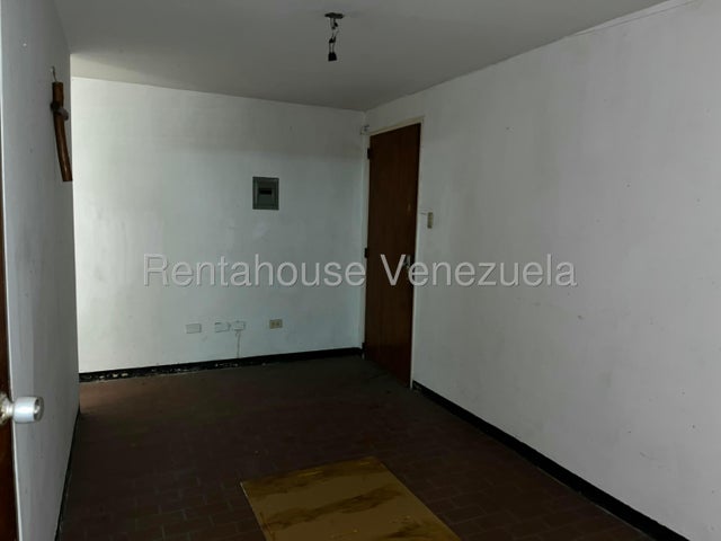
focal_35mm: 26
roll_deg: -1.5
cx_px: 360
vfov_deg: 53.1
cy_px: 270
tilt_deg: -6.2
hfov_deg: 67.3
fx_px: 542
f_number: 1.6
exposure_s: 1/4
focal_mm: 5.1
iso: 80
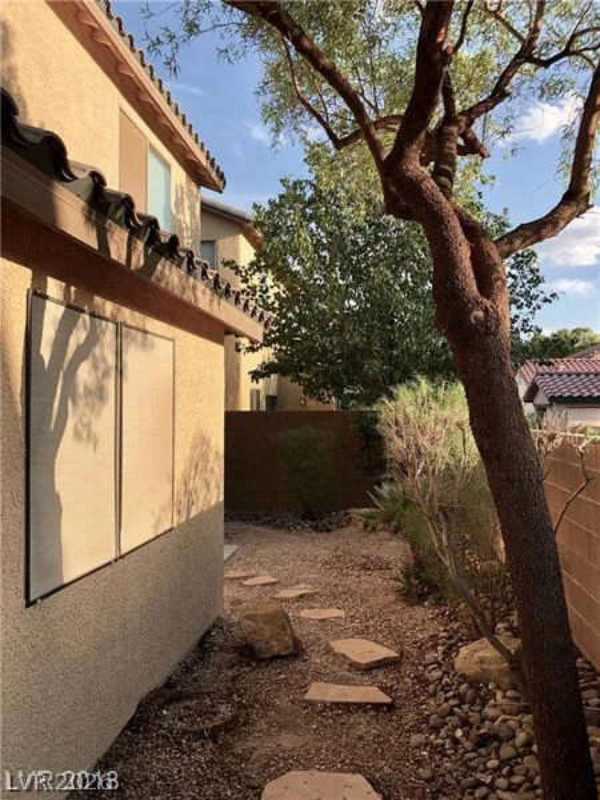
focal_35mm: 28
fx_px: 647
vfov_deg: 63.4
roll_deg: -0.5
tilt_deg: +2.2
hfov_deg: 49.7
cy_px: 400
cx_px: 300
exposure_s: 1/578
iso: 20
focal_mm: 4
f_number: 1.8
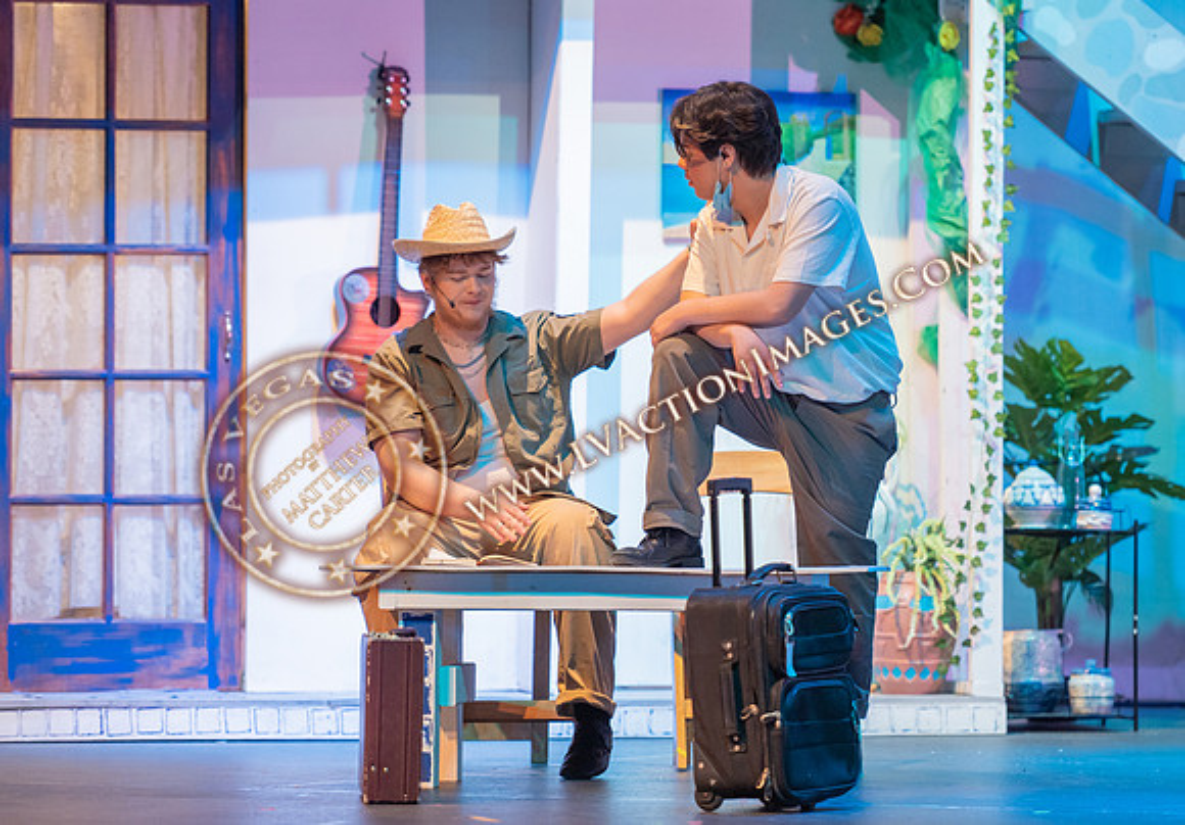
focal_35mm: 167
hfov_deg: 12.1
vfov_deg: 8.5
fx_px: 5581
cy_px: 391
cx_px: 661
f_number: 2.8
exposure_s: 1/250
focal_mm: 150
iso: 1800
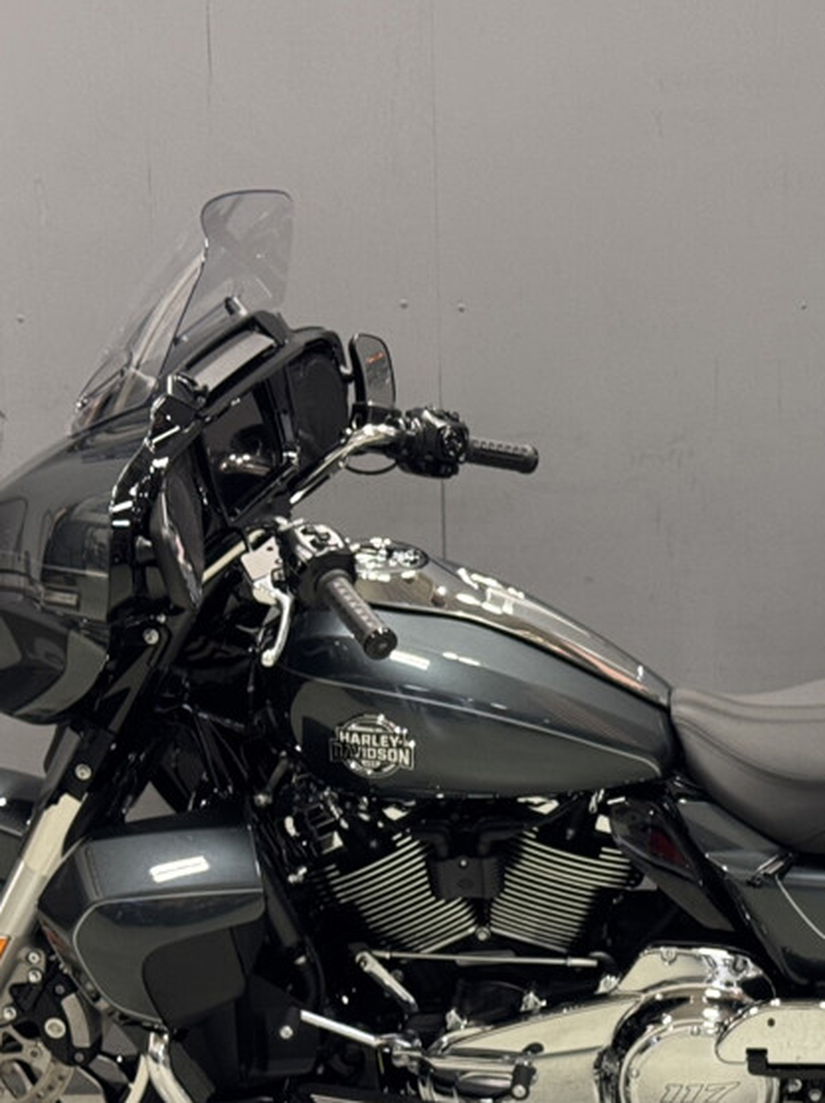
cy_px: 756
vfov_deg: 21.2
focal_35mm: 92
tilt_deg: -8.8
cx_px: 755
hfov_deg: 15.8
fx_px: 2927
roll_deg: -0.4
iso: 200
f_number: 1.78
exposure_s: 1/40
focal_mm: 6.76
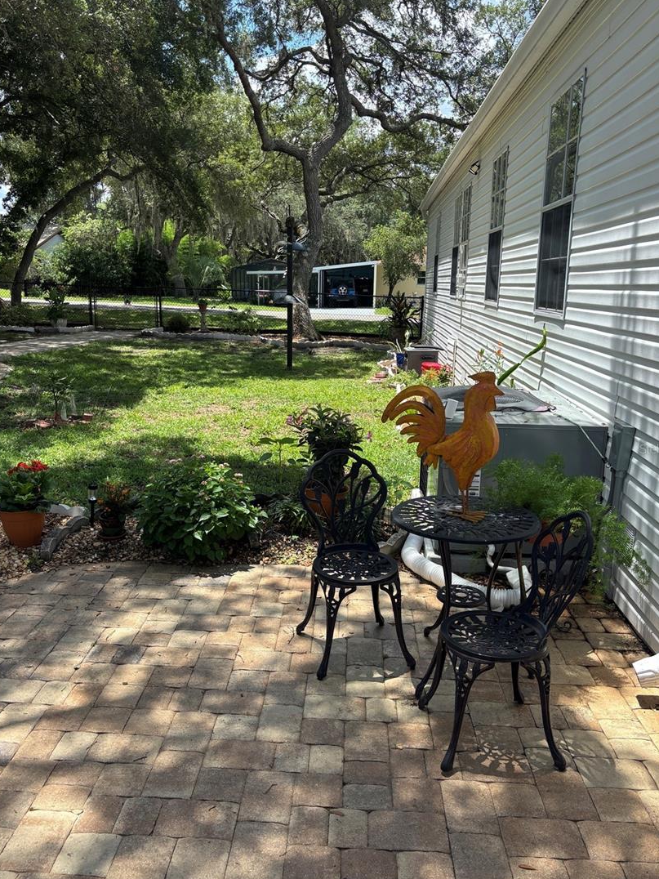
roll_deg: -2.1
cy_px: 448
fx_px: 736
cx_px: 330
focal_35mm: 29
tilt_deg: -13.0
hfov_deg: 48.2
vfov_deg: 61.7
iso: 50
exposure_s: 1/1126
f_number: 1.6
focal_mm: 5.96
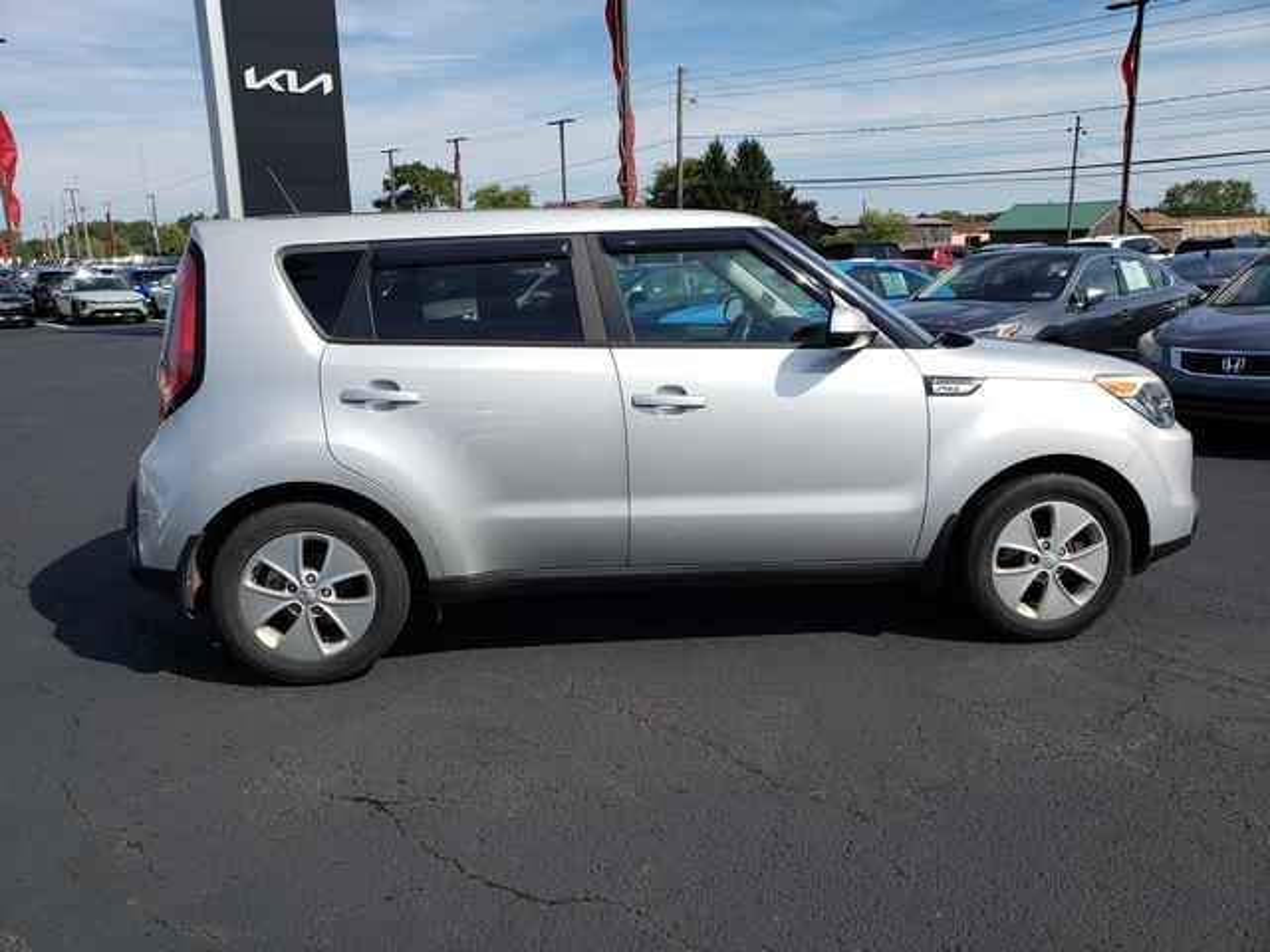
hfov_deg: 67.3
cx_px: 635
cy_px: 476
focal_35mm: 26
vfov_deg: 53.1
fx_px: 954
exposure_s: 1/1501
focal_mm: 4.3
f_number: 2.4
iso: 50
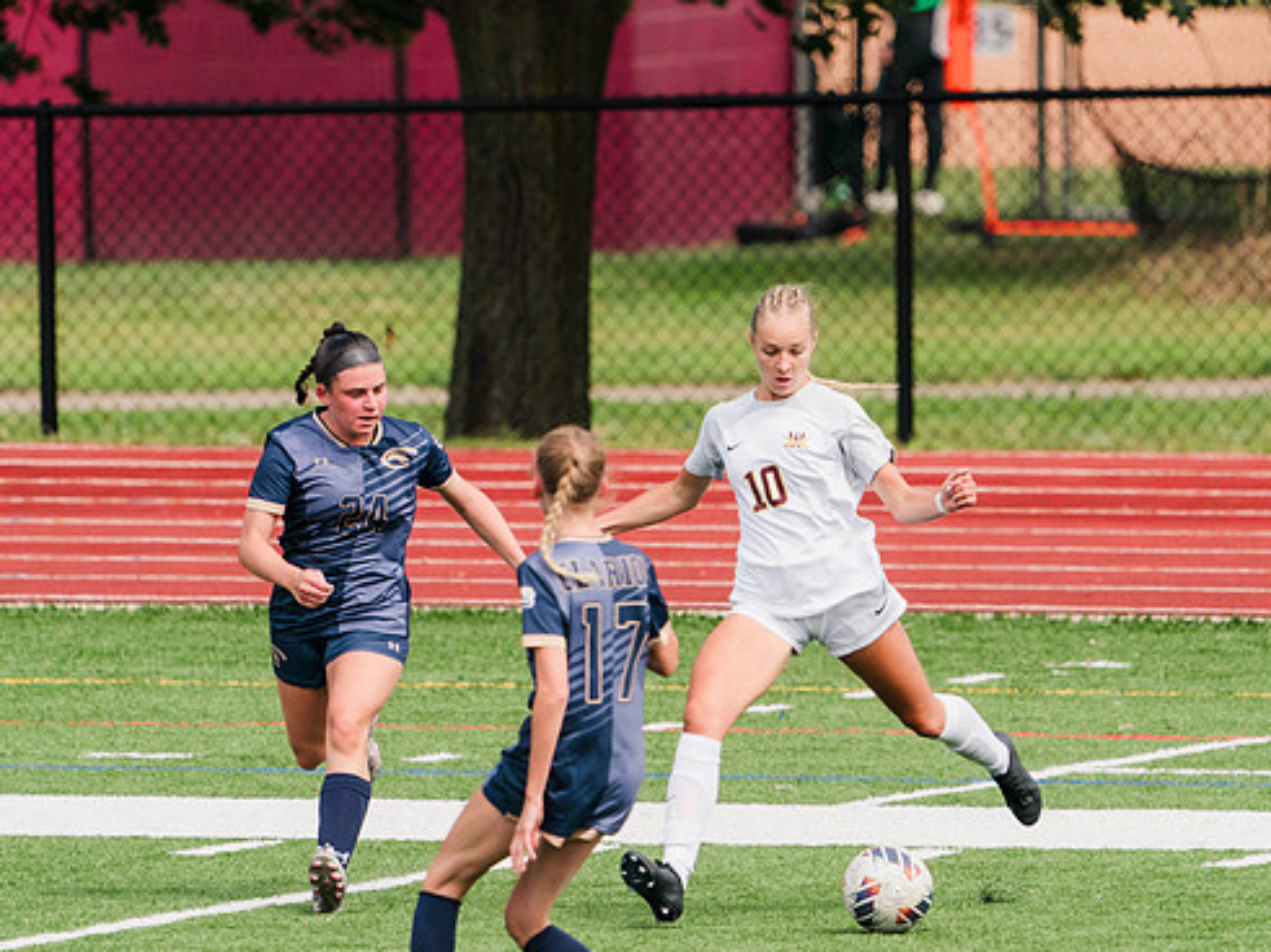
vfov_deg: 1.7
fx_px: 32010
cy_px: 472
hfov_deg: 2.3
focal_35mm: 872
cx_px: 702
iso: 640
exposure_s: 1/1600
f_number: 6.3
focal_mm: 600
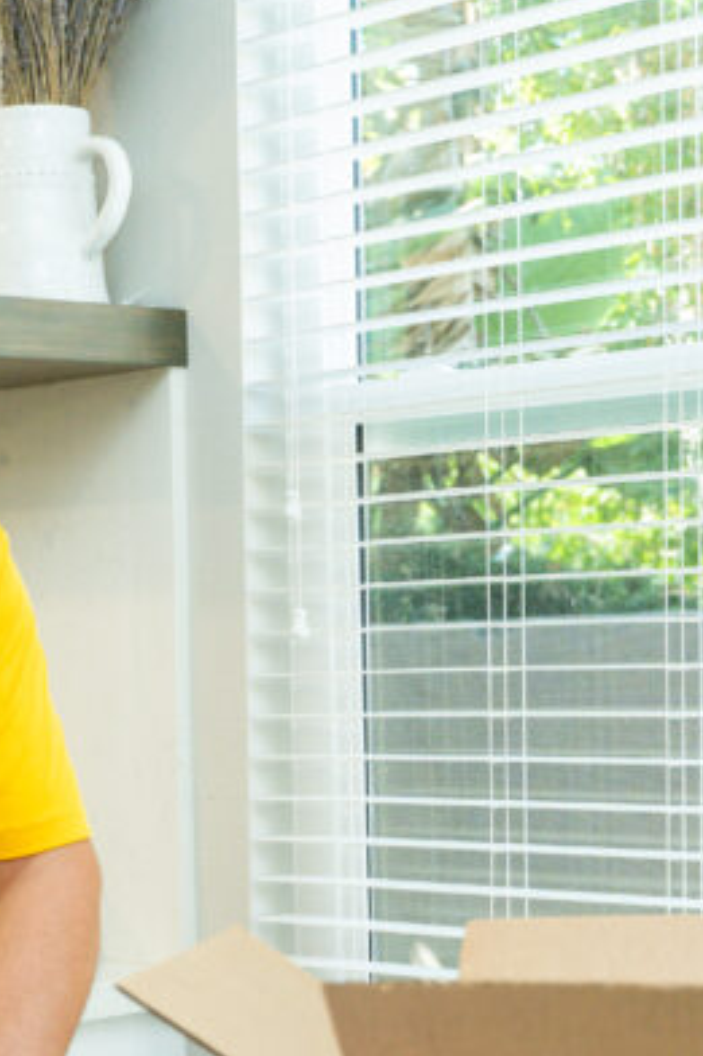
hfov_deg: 16.8
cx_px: 302
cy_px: 815
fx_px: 2375
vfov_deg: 24.7
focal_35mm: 81
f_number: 4
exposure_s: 1/125
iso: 640
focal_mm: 31
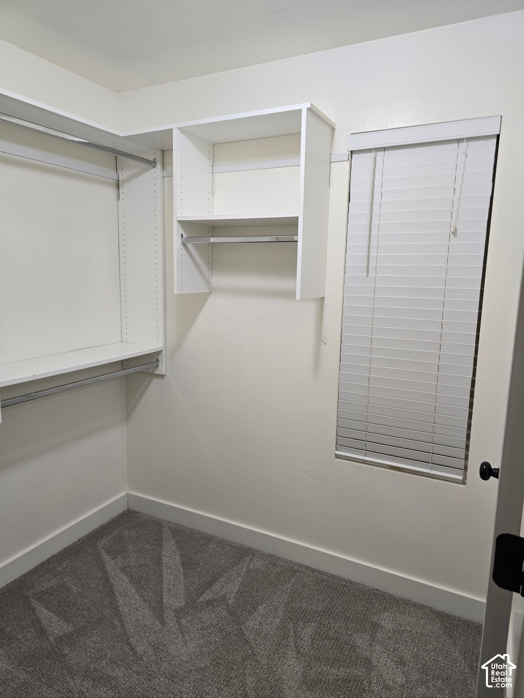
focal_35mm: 23
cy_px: 349
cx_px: 262
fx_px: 464
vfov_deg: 73.9
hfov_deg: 58.9
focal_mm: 6.3
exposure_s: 1/120
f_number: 1.7
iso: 250
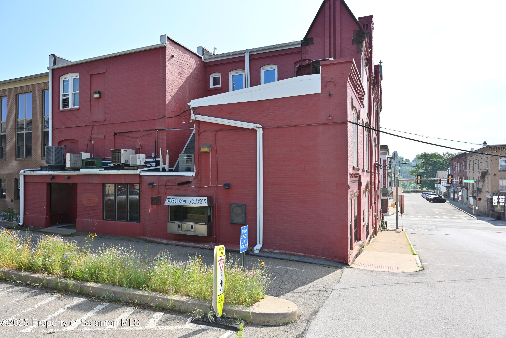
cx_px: 253
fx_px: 337
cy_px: 169
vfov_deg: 53.1
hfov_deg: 73.7
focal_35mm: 24
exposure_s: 1/200
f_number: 8
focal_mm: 24
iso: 100
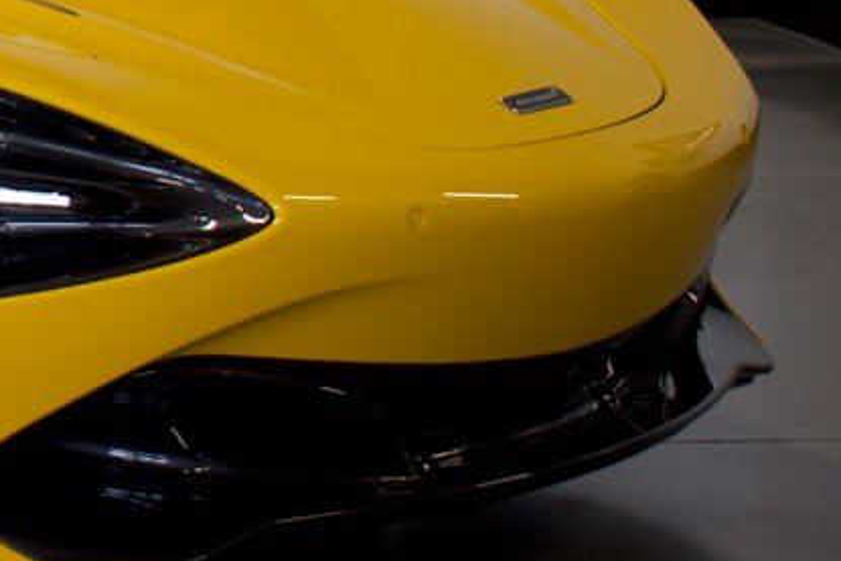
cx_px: -778
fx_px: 4323
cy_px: -250
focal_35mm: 185
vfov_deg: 7.3
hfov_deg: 10.3
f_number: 4.5
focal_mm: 32
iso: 800
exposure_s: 1/125
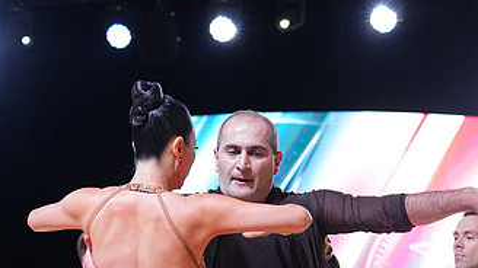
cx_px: 224
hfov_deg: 15.2
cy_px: 364
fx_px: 1786
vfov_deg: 8.4
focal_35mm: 141
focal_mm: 76
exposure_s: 1/500
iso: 2000
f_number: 4
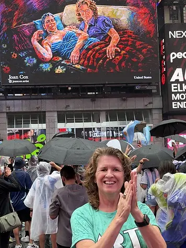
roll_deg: +2.0
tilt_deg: +6.1
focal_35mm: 61
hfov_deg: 24.0
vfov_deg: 31.7
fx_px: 437
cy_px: 132
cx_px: 76
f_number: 1.78
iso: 64
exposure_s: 1/205
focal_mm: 6.76
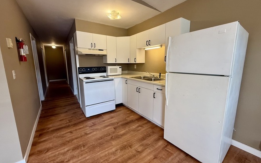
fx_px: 107
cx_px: 130
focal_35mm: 15
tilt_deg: -8.9
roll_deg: +0.7
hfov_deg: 101.5
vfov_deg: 74.7
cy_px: 81
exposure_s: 1/120
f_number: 2.2
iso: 160
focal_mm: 2.22
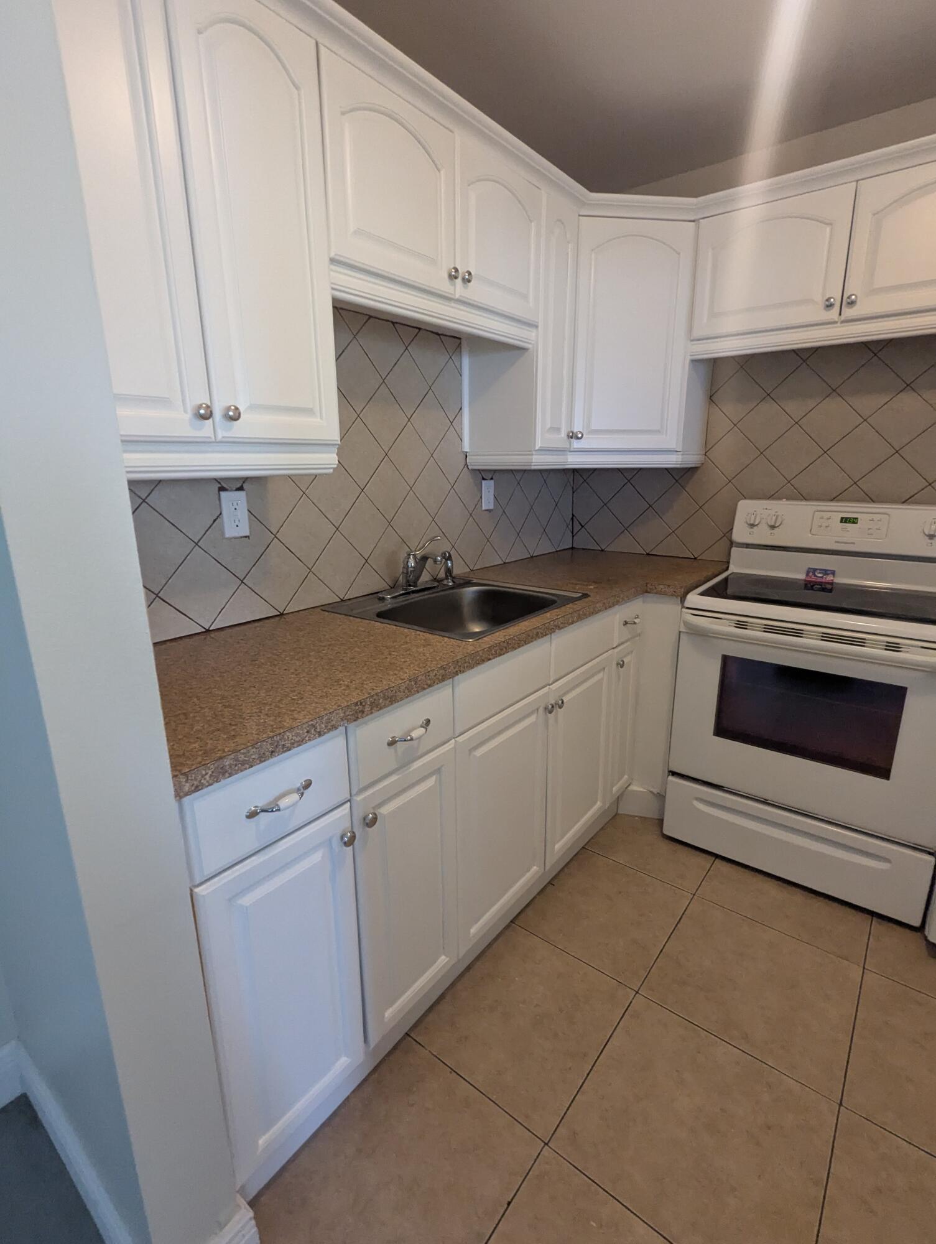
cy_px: 622
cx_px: 468
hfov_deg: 78.2
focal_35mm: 16
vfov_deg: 94.4
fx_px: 576
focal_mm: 2.35
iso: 627
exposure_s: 1/60
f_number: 2.2
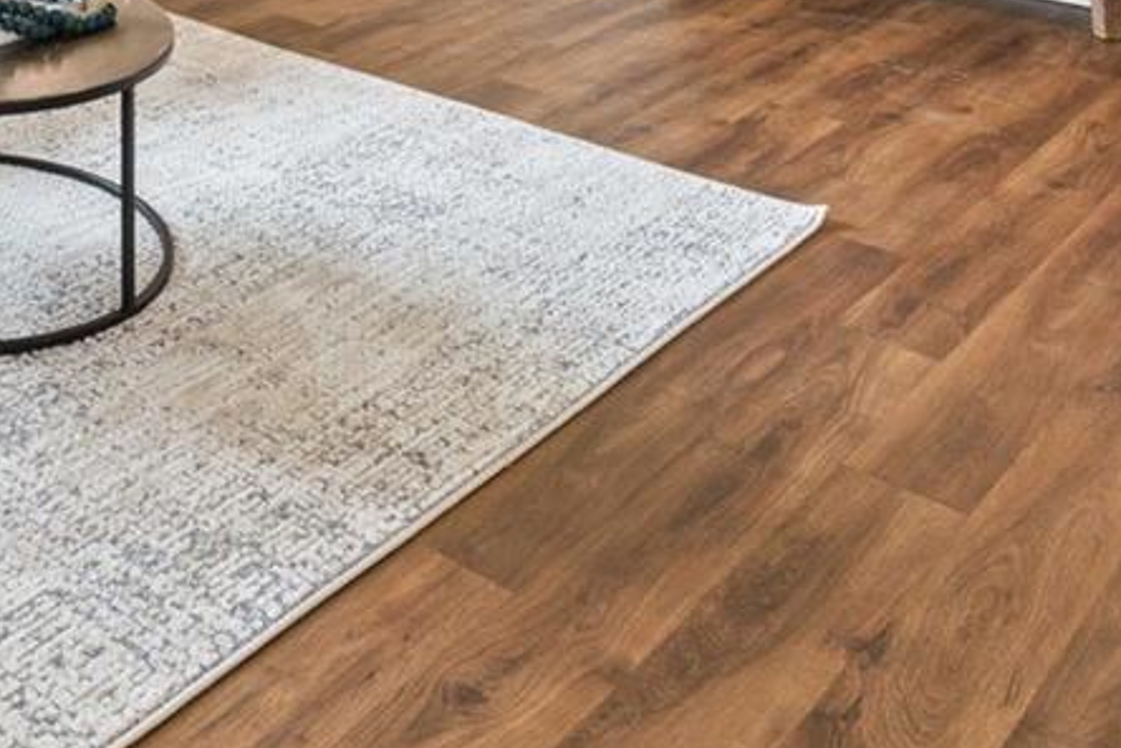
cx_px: -43
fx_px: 1681
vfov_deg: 19.9
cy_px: -510
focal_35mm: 54
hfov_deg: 33.2
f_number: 10
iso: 200
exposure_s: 1/2.5
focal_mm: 10
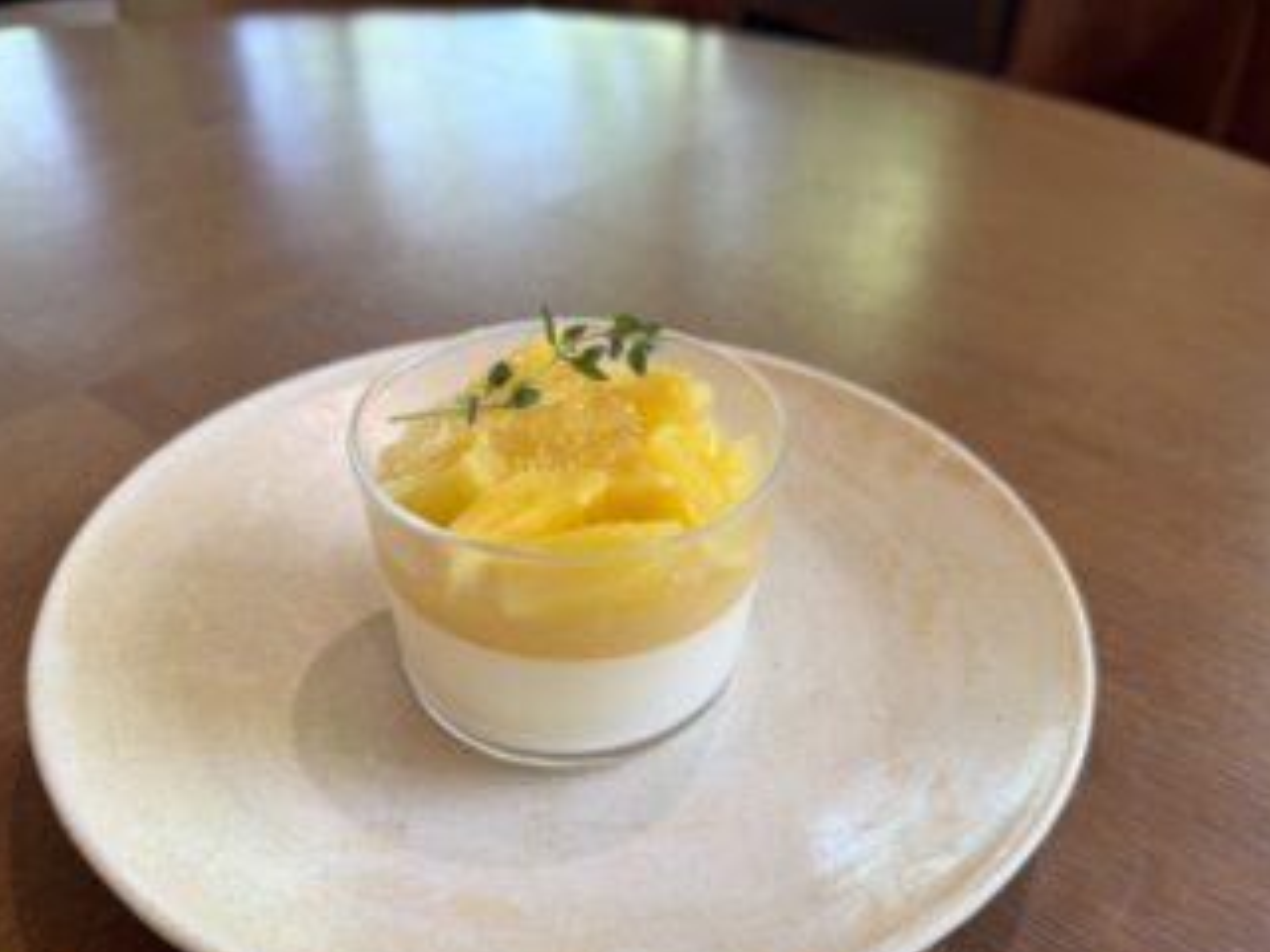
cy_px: 532
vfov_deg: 51.2
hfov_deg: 65.3
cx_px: 599
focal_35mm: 27
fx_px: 991
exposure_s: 1/120
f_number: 1.78
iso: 80
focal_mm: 6.76
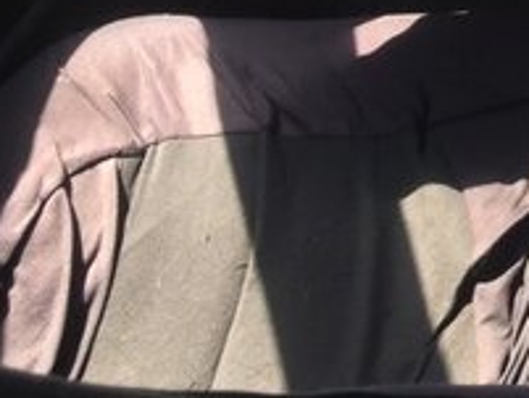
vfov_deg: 14.8
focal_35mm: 95
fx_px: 1453
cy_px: -144
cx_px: 840
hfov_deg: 18.0
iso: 32
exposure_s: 1/120
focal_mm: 4.15
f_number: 2.2
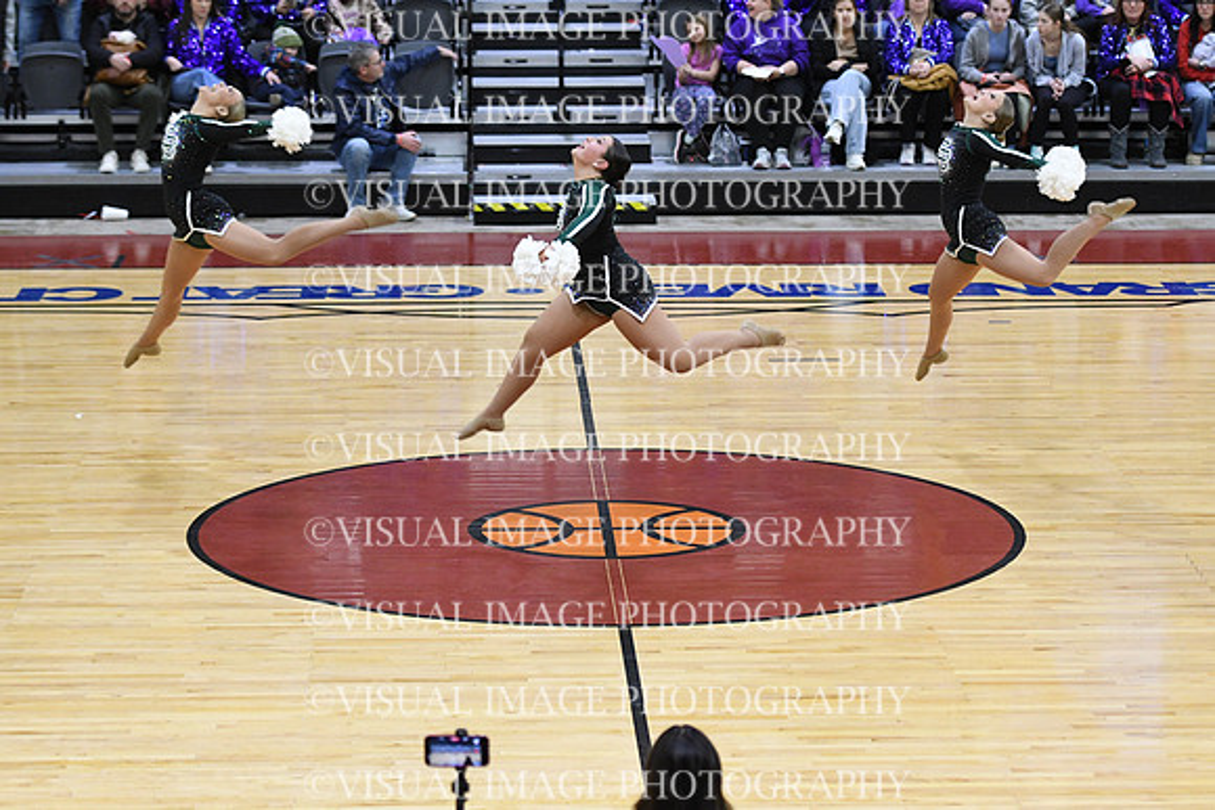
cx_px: 608
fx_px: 4287
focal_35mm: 127
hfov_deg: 16.1
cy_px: 405
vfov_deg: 10.8
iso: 3200
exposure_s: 1/400
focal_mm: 85
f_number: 2.8
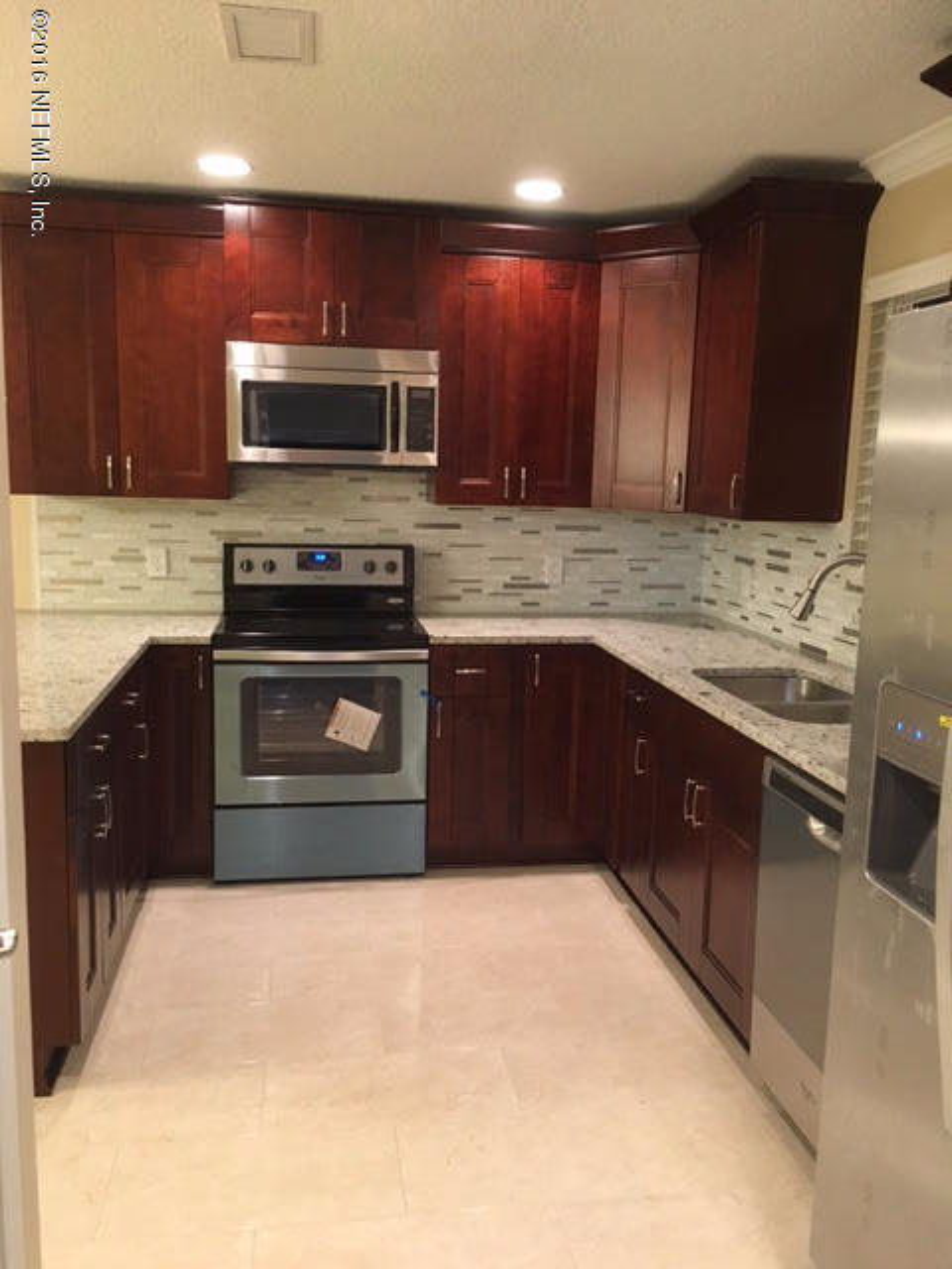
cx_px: 476
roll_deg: -1.2
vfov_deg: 61.7
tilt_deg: -8.8
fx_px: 1063
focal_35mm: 29
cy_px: 634
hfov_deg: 48.2
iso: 200
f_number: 2.2
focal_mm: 4.15
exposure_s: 1/24
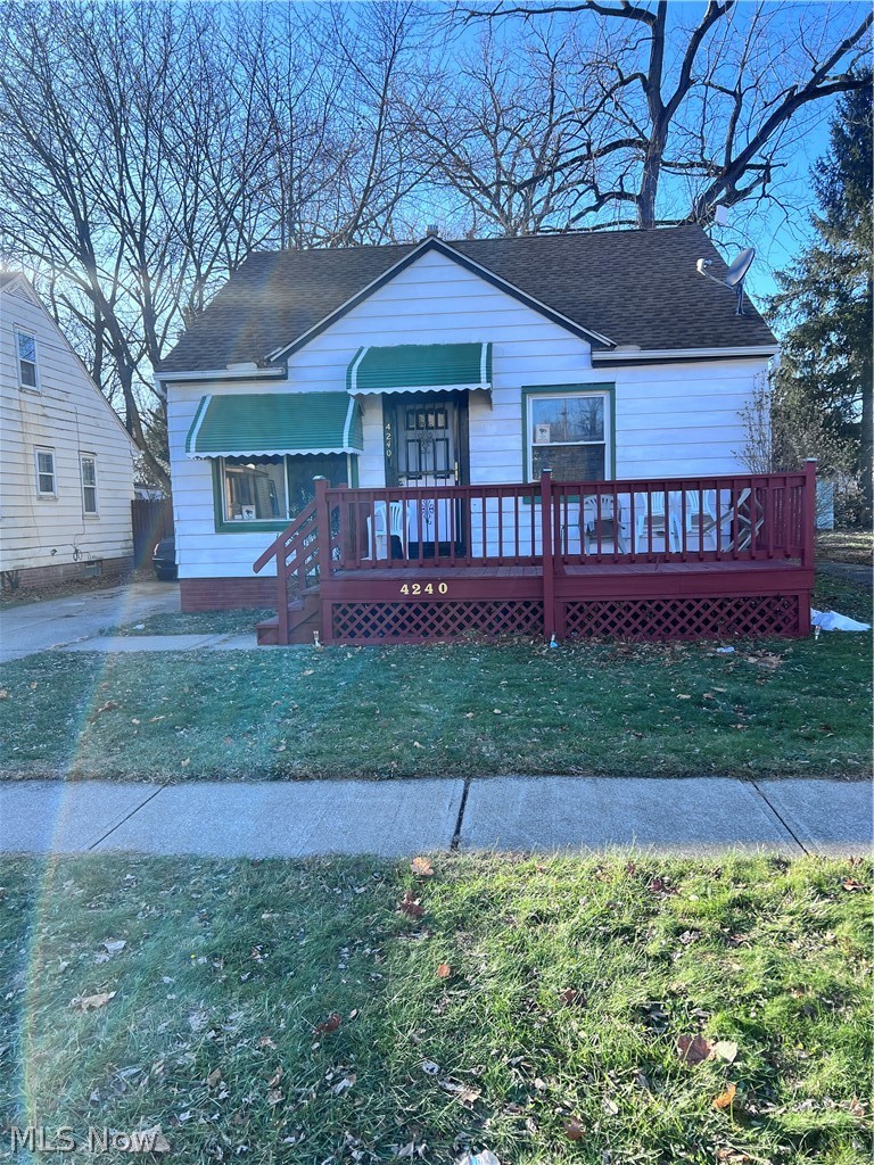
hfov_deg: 53.1
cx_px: 437
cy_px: 582
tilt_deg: -4.9
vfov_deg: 67.3
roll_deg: +1.1
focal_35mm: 26
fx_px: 875
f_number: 1.5
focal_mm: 5.7
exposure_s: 1/1058
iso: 50
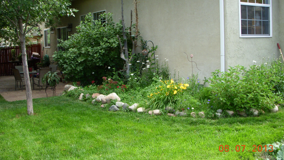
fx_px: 316
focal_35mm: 42
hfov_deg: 48.4
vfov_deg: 28.3
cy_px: 63
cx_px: 141
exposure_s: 1/125
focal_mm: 6.3
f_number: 3.3
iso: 100
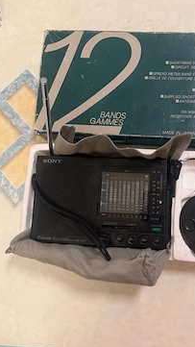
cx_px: 138
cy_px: 173
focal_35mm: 29
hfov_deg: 39.4
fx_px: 267
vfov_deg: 66.1
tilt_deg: -82.7
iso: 400
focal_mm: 6.76
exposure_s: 1/50
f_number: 1.78
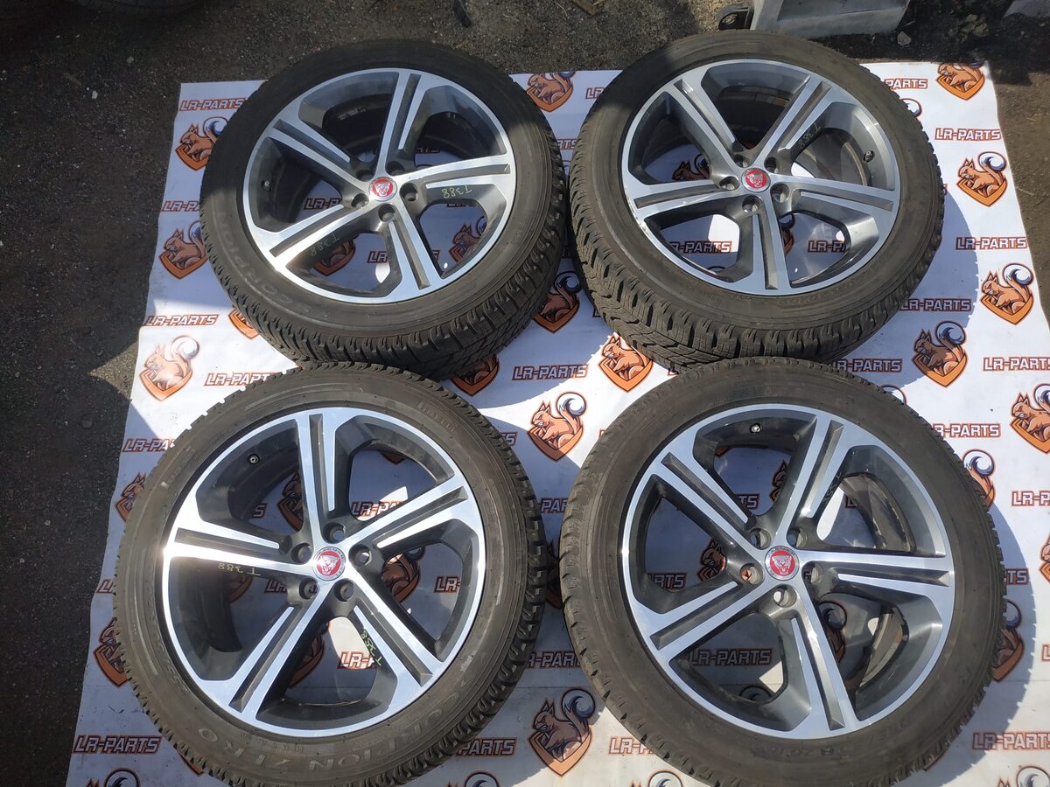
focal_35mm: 24
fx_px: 728
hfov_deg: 71.6
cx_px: 525
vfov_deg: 56.8
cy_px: 394
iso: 200
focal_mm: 3.94
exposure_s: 1/3937
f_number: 1.9
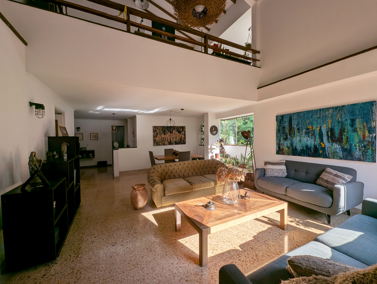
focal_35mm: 13
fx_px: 142
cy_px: 142
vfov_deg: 90.1
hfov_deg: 106.1
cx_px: 188
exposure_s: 1/424
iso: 43
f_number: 2.2
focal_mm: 1.95
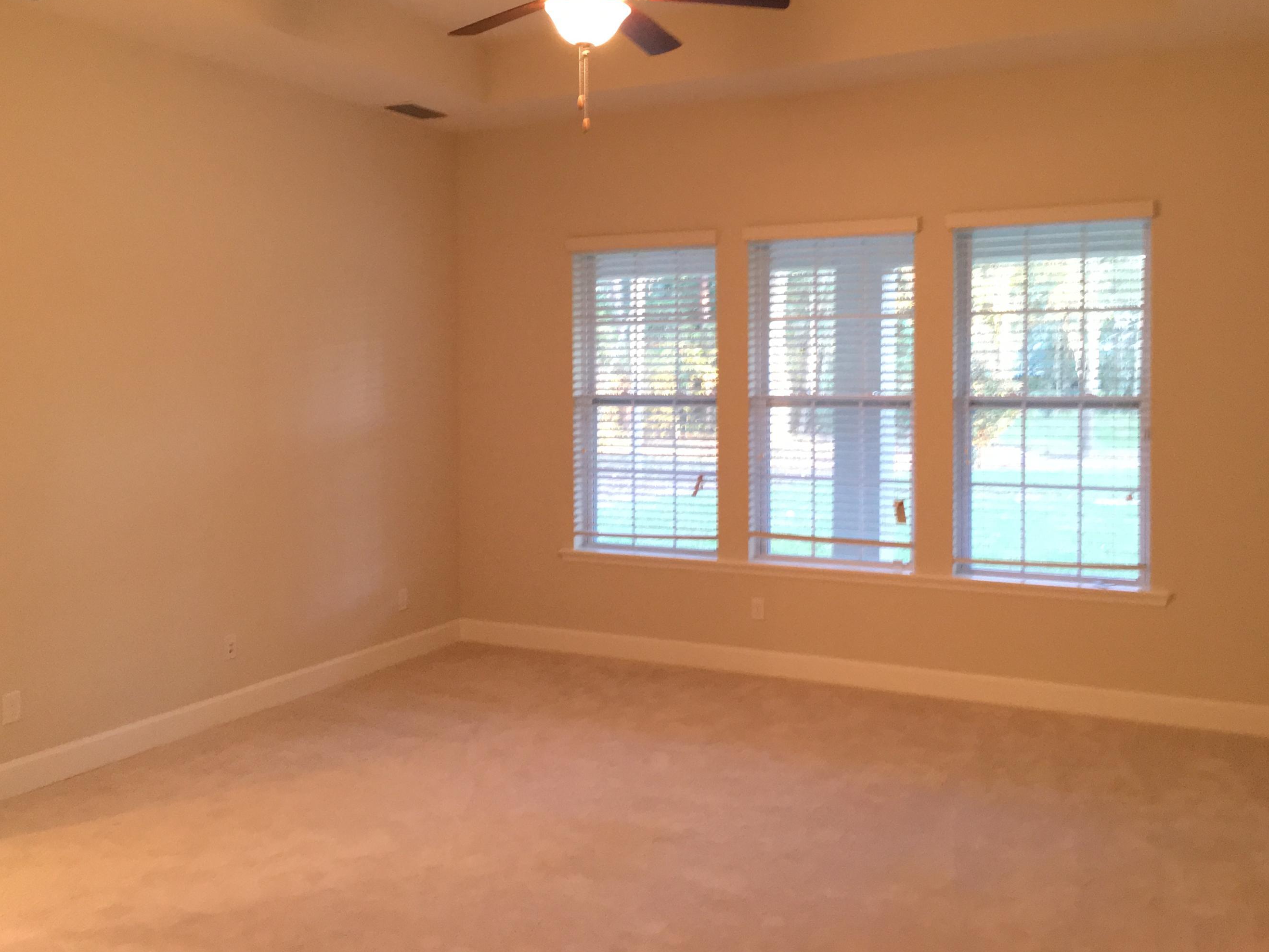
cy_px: 414
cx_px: 644
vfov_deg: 42.9
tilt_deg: -2.3
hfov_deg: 55.4
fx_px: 1210
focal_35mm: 33
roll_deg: +0.1
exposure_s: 1/15
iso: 200
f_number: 2.2
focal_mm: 4.15
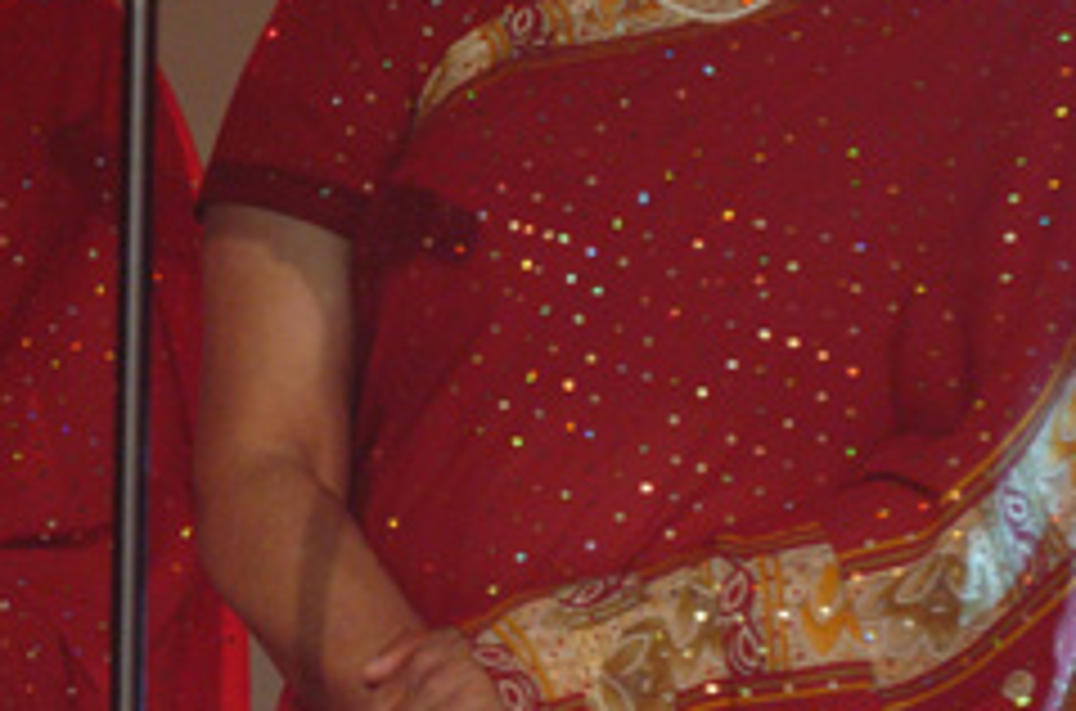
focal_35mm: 451
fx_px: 13444
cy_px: 2
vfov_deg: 3.0
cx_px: -144
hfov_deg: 4.6
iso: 800
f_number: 2.8
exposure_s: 1/80
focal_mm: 120
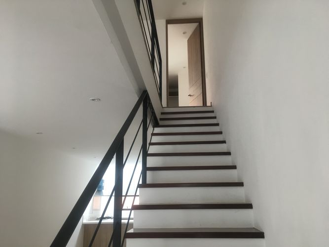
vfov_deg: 48.2
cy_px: 124
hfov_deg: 61.7
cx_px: 164
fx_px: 276
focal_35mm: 29
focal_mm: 4.15
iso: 32
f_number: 2.2
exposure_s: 1/30
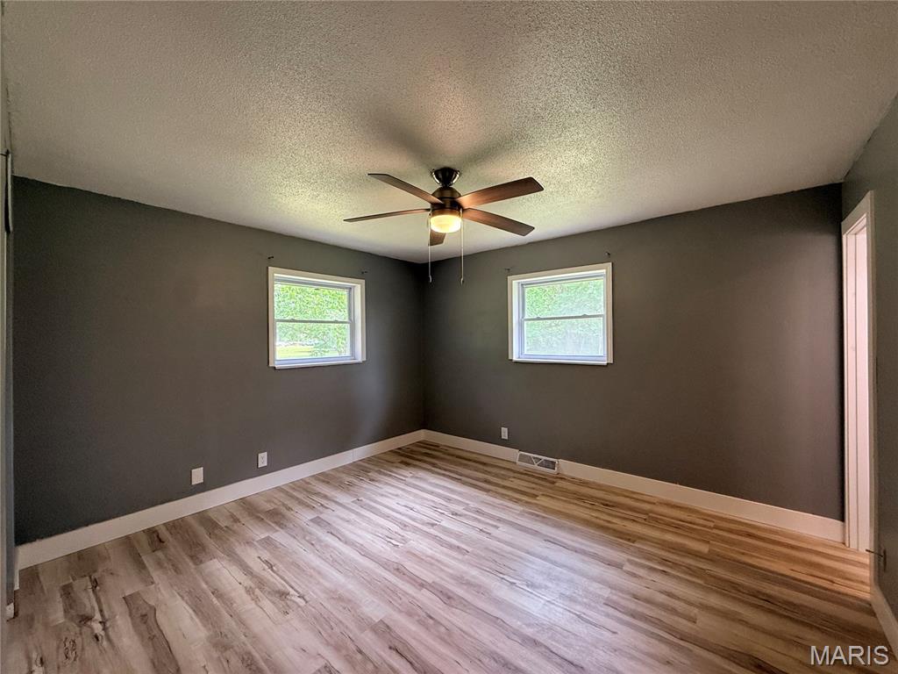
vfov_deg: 85.7
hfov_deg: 102.1
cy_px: 337
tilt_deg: +0.0
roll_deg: +0.4
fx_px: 363
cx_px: 449
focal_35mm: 14
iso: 200
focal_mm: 2.22
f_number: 2.2
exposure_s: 1/120
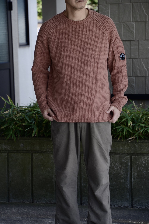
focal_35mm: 188
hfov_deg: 7.3
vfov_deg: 11.0
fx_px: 1169
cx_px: 74
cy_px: 112
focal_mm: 125
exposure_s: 1/200
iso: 250
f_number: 6.3
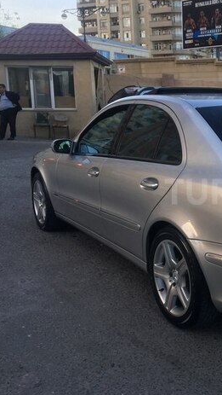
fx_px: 470
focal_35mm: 45
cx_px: 252
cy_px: 192
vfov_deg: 45.4
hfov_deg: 24.5
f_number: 2.2
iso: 25
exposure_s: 1/131
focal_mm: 4.15
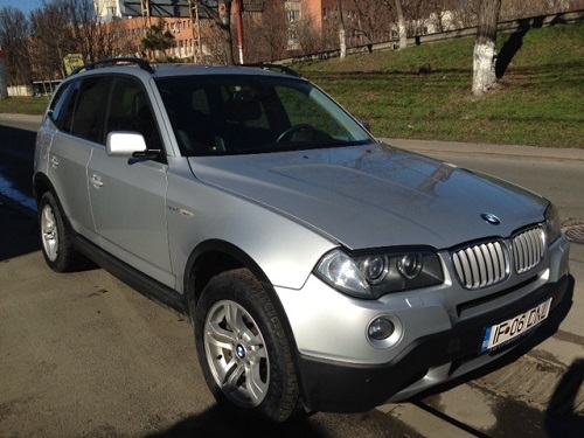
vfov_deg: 42.9
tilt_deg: -15.7
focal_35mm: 33
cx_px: 292
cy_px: 219
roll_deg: +1.4
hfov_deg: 55.4
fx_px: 557
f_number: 2.4
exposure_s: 1/2358
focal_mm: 4.12
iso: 50
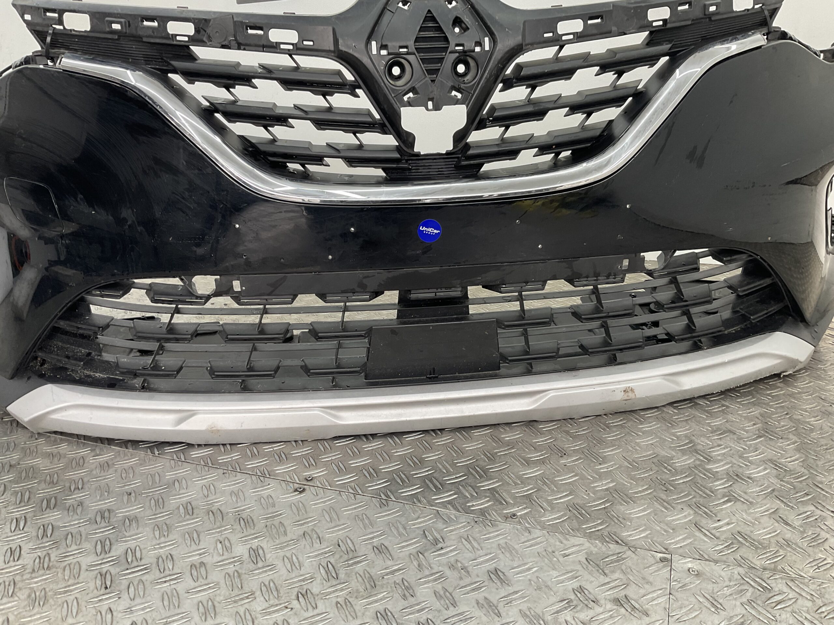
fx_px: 699
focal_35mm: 29
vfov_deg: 48.2
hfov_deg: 61.7
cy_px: 312
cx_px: 417
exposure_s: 1/120
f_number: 1.8
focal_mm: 3
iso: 40
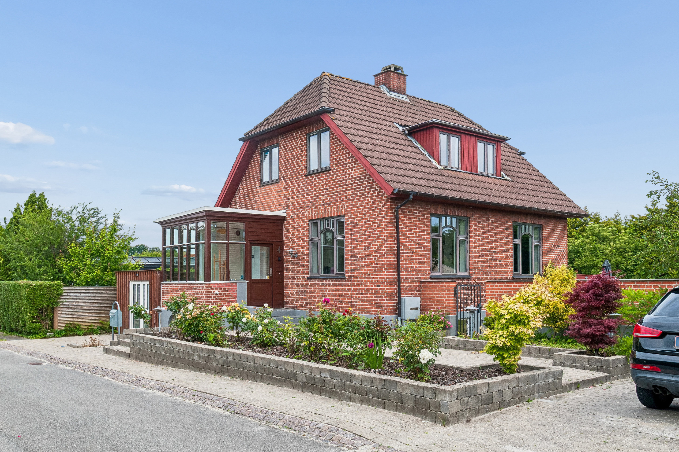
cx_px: 332
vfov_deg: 44.2
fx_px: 557
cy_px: 232
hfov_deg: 62.7
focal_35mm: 30
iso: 200
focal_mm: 19
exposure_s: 1/250
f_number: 10
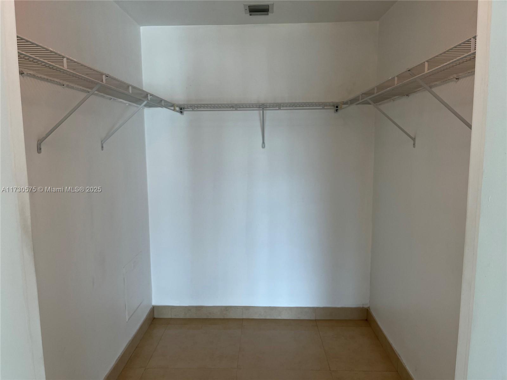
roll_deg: +1.3
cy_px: 190
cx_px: 254
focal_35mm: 26
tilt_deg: -6.5
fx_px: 381
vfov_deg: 53.1
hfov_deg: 67.3
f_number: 1.6
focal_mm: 5.1
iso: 64
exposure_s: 1/120
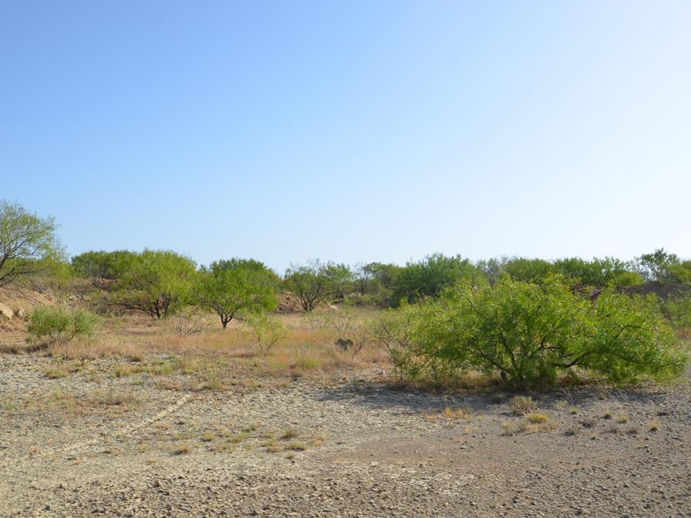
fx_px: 690
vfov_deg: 41.2
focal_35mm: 35
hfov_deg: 53.2
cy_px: 257
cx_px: 333
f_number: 8
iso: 100
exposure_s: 1/250
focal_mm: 21
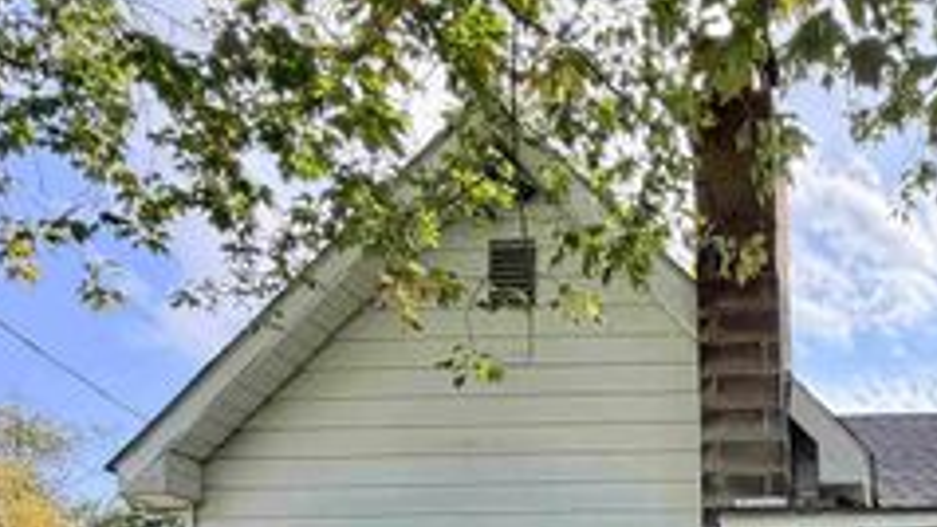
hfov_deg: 51.5
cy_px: 702
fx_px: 795
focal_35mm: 32
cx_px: 894
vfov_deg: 29.0
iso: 50
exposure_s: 1/502
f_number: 2.2
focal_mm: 2.22
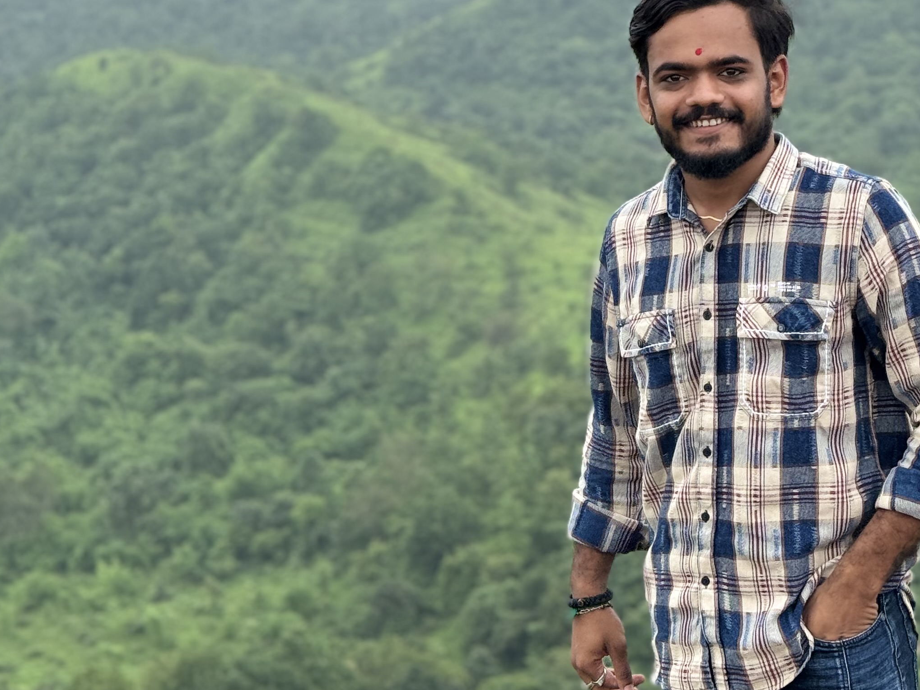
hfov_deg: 20.5
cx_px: 664
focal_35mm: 95
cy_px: 43
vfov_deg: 15.4
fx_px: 2525
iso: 64
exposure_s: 1/1560
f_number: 1.78
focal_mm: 6.76
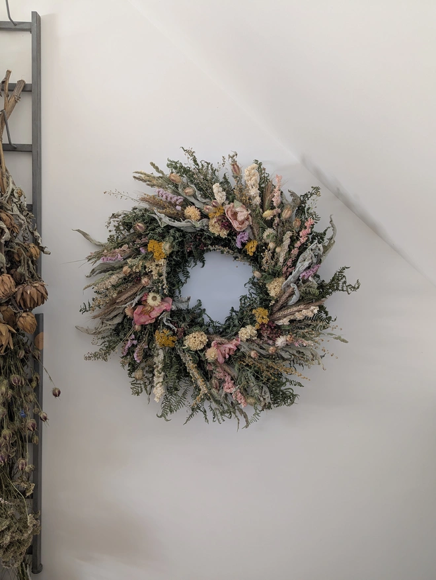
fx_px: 402
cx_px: 218
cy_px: 290
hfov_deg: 56.9
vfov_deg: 71.5
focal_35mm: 24
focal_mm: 6.81
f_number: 1.85
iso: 61
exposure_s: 1/33.1
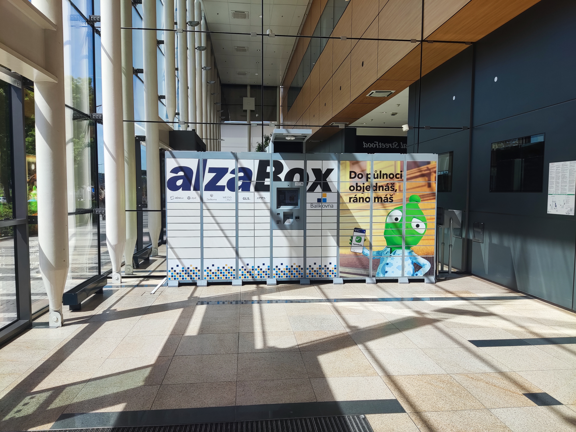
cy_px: 216
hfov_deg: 69.4
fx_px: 416
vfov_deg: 54.9
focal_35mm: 25
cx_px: 288
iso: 50
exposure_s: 1/546
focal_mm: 4.71
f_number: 1.79
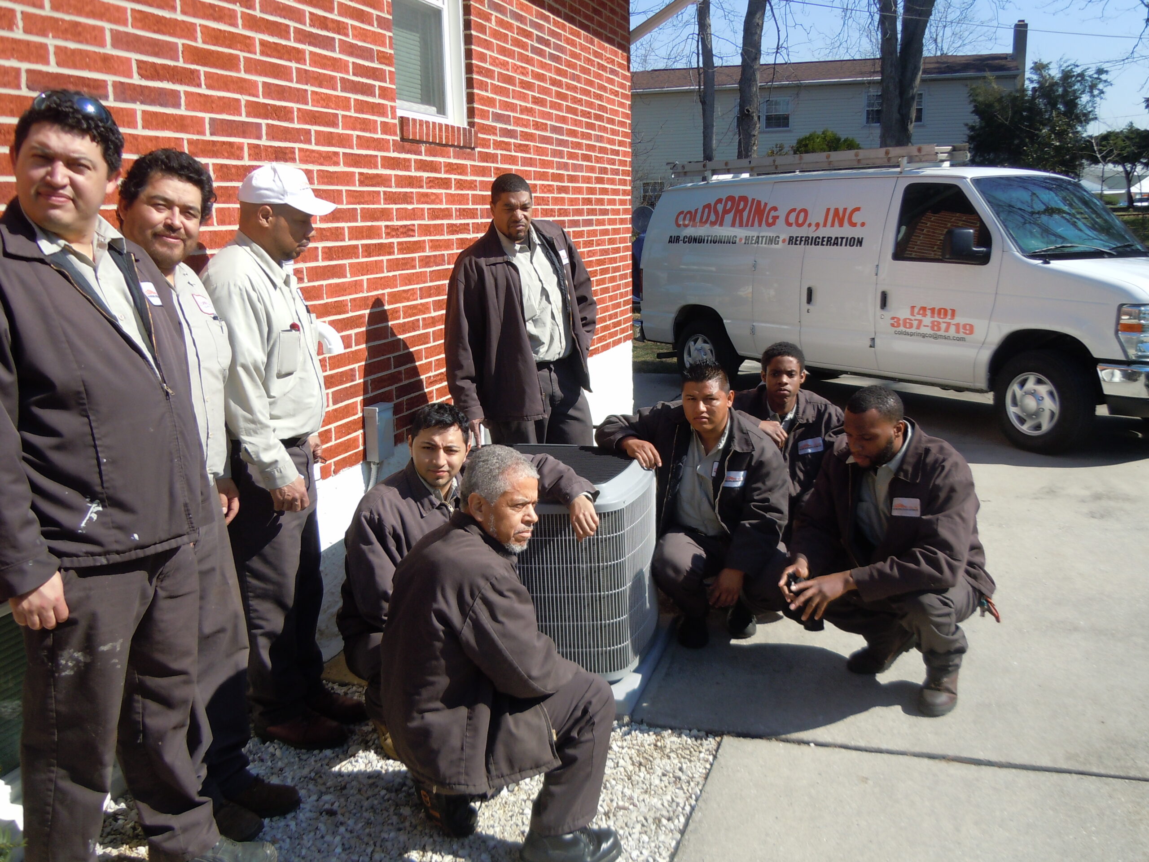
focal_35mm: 30
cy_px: 431
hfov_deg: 60.0
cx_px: 574
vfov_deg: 46.8
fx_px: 996
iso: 100
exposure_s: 1/640
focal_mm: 5.4
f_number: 3.5
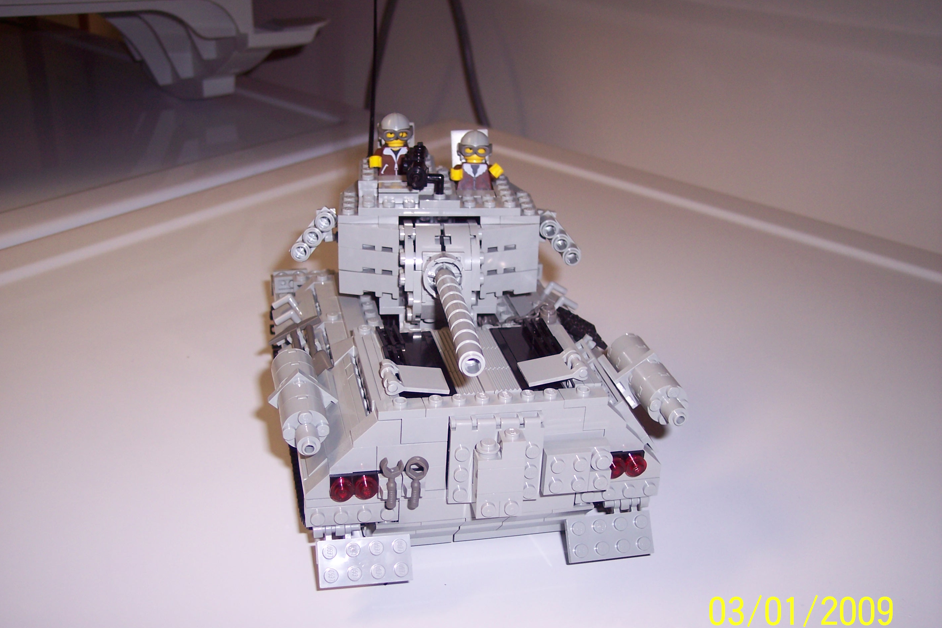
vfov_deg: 32.6
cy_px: 344
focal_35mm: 41
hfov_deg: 47.4
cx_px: 469
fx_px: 1073
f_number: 2.8
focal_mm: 8
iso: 100
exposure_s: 1/60
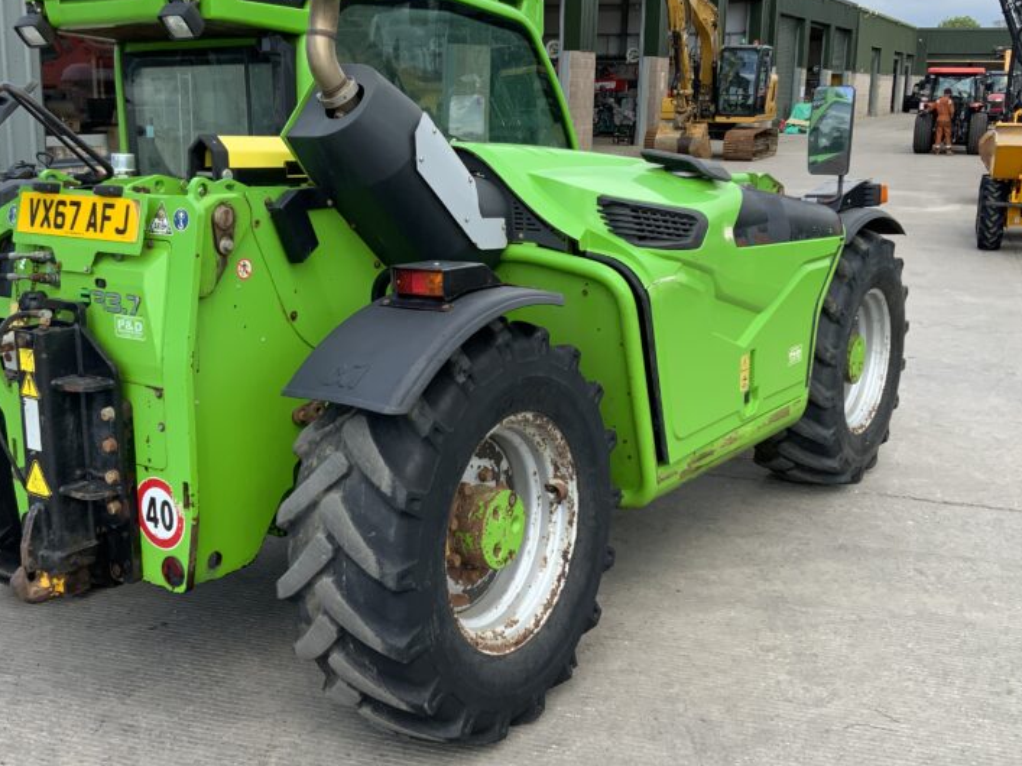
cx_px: 477
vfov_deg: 34.3
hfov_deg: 44.8
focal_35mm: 42
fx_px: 1240
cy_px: 351
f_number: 1.8
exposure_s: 1/599
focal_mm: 3
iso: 16
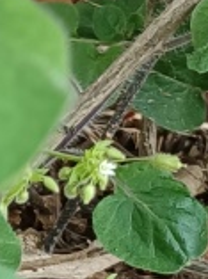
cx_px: -464
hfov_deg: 7.0
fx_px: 1480
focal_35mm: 184
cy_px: -122
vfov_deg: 10.5
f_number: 1.9
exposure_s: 1/100
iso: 253
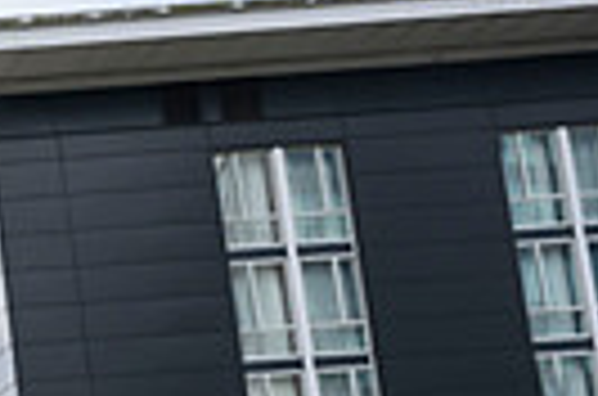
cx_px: -674
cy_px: 596
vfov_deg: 12.3
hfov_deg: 15.0
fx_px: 1740
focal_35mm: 105
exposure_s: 1/1250
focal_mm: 24
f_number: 6.3
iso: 500
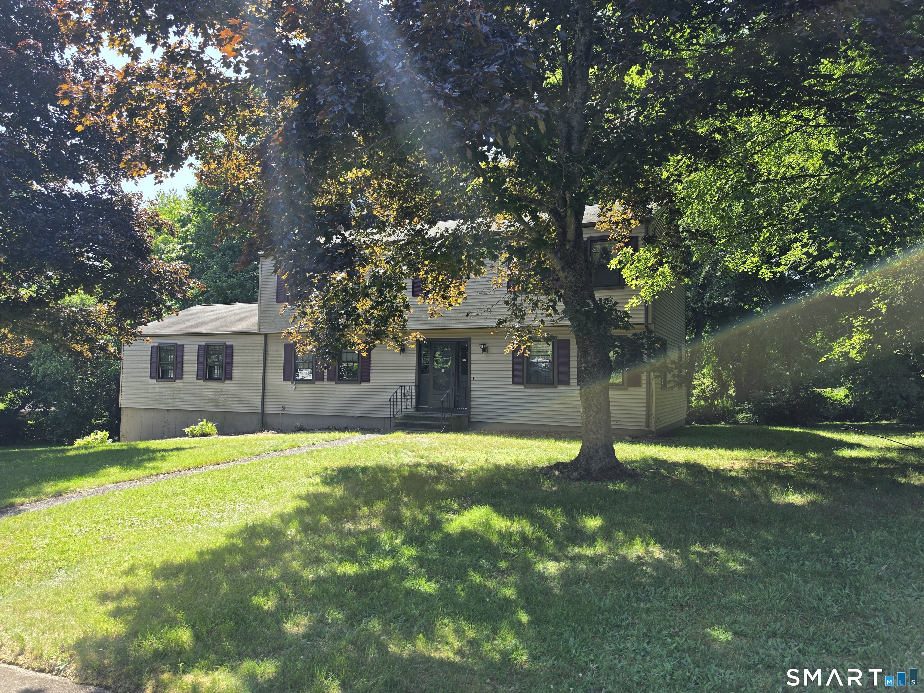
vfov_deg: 58.9
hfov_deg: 73.9
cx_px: 462
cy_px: 346
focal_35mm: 23
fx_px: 614
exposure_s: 1/191
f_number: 1.4
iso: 10
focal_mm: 6.5
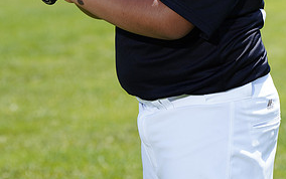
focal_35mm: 314
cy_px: -72
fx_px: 2449
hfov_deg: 6.7
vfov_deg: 4.2
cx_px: 163
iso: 100
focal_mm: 151
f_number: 6.3
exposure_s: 1/250
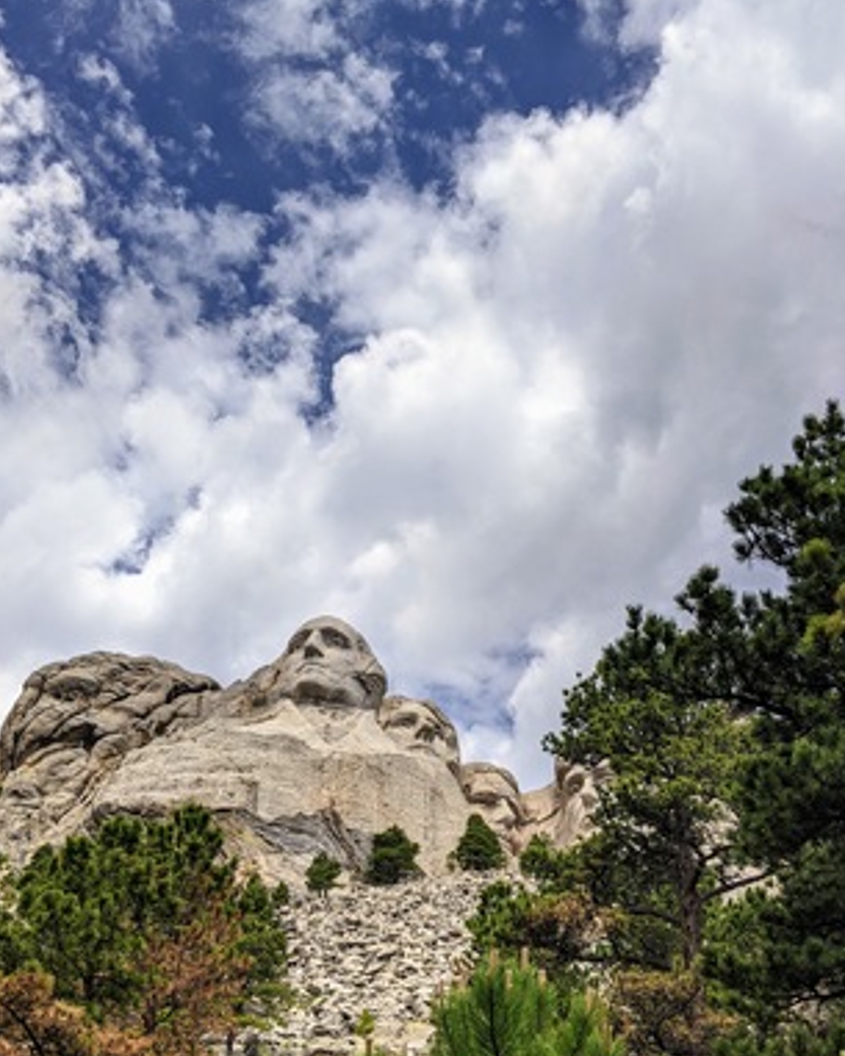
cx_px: 438
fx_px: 1125
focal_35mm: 36
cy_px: 577
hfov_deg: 41.2
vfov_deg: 50.2
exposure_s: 1/7813
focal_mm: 4.44
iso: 72
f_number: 1.8
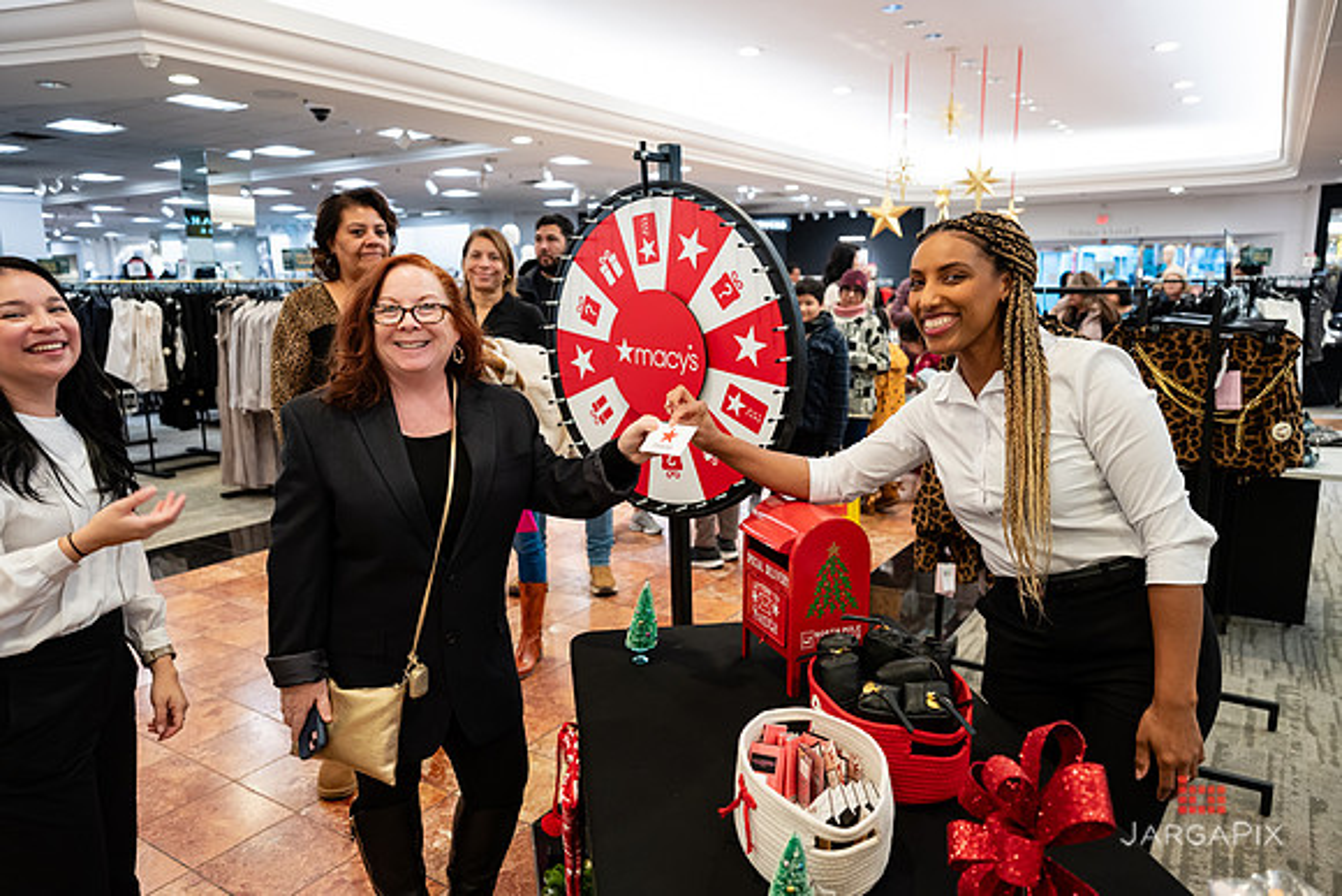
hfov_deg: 73.4
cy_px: 448
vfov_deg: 52.9
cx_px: 671
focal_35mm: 24
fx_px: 900
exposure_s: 1/125
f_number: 3.2
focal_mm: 24
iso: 1000
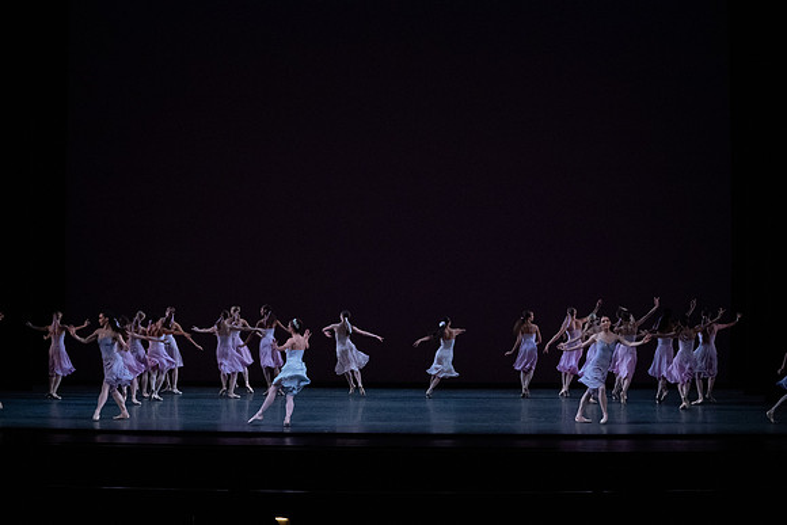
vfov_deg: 19.5
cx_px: 394
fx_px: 1531
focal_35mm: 70
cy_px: 262
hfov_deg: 28.8
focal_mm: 70
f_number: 13
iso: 12800
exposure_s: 1/400
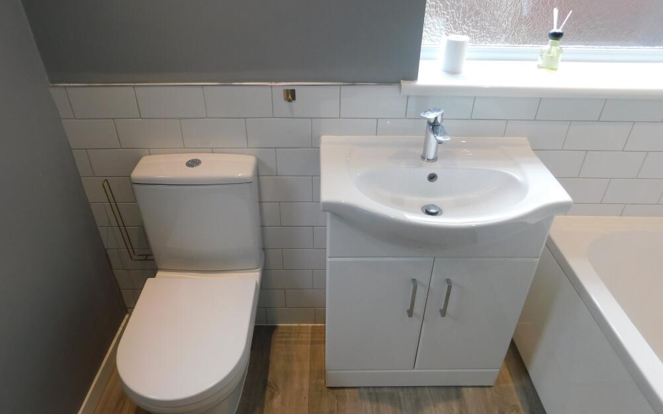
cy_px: 208
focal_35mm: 25
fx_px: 452
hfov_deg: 72.6
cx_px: 329
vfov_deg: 49.3
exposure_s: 1/60
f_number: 3
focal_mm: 4
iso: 125
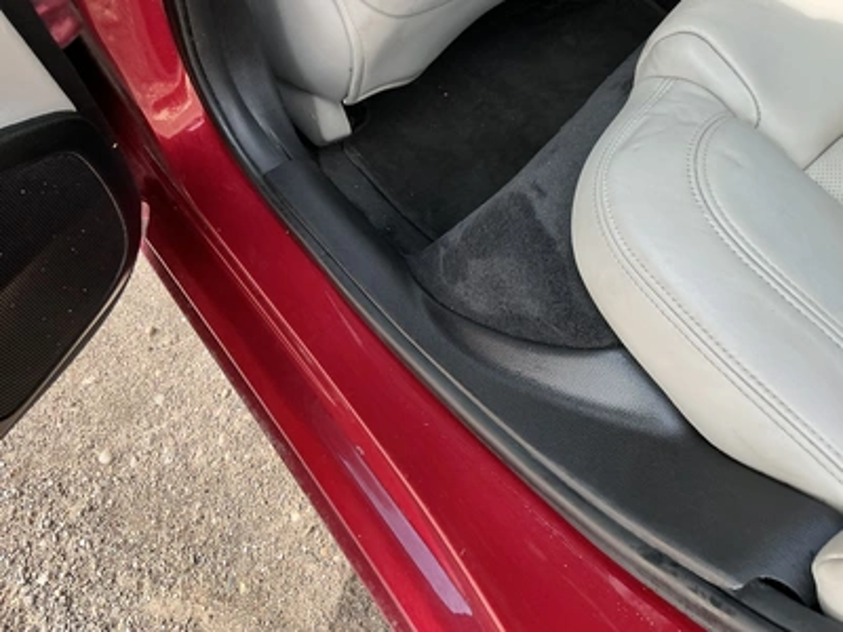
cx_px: 422
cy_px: 316
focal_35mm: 28
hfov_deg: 63.4
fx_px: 682
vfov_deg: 49.7
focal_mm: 3
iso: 32
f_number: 1.8
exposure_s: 1/123
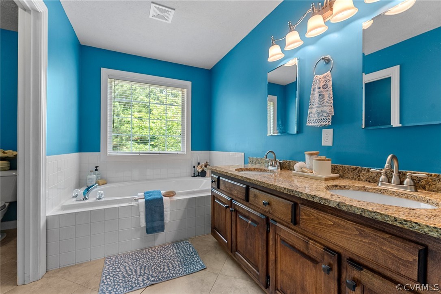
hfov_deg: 100.4
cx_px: 220
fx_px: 184
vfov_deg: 77.3
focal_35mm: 15
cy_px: 147
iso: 1000
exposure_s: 1/30
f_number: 7.1
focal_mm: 15
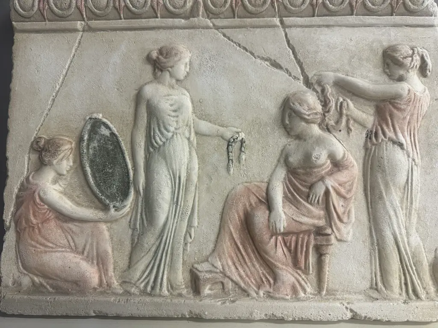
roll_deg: +0.0
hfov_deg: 71.6
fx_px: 304
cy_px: 164
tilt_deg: -9.4
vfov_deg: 56.8
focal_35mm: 24
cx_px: 219
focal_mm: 6.86
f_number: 1.78
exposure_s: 1/100
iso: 160
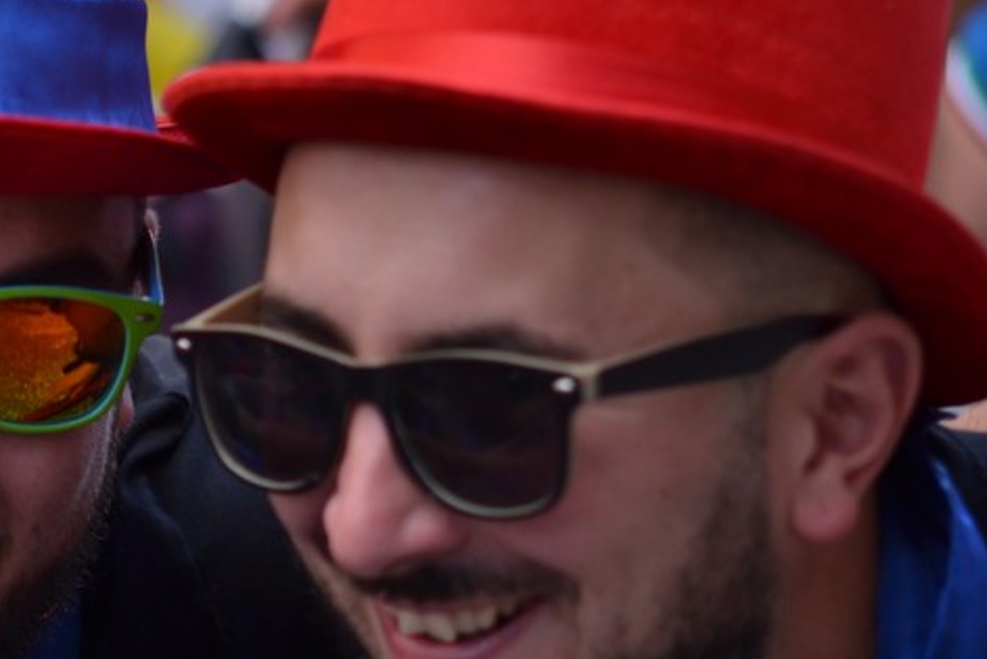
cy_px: 405
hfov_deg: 6.4
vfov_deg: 4.3
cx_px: 73
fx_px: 8748
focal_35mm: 319
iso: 100
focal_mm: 98
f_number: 2.8
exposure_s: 1/400
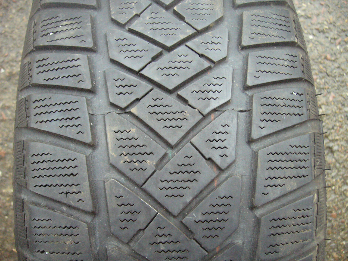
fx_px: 352
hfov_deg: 52.6
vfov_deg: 40.7
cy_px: 130
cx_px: 174
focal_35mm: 35
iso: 400
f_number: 2.8
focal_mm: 5.8
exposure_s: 1/50
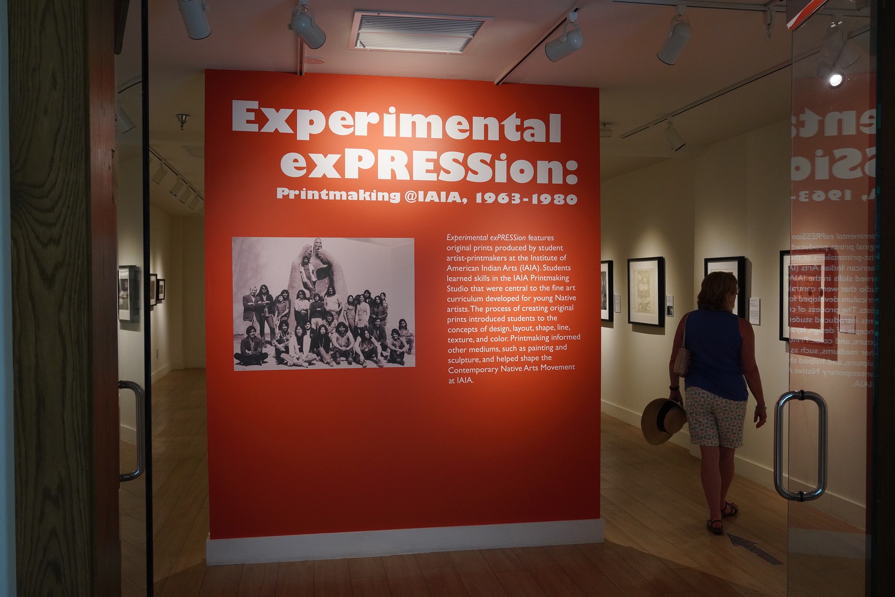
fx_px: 820
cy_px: 298
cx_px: 448
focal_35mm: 33
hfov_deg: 57.2
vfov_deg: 40.0
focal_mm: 33
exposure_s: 1/100
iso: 3200
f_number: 8
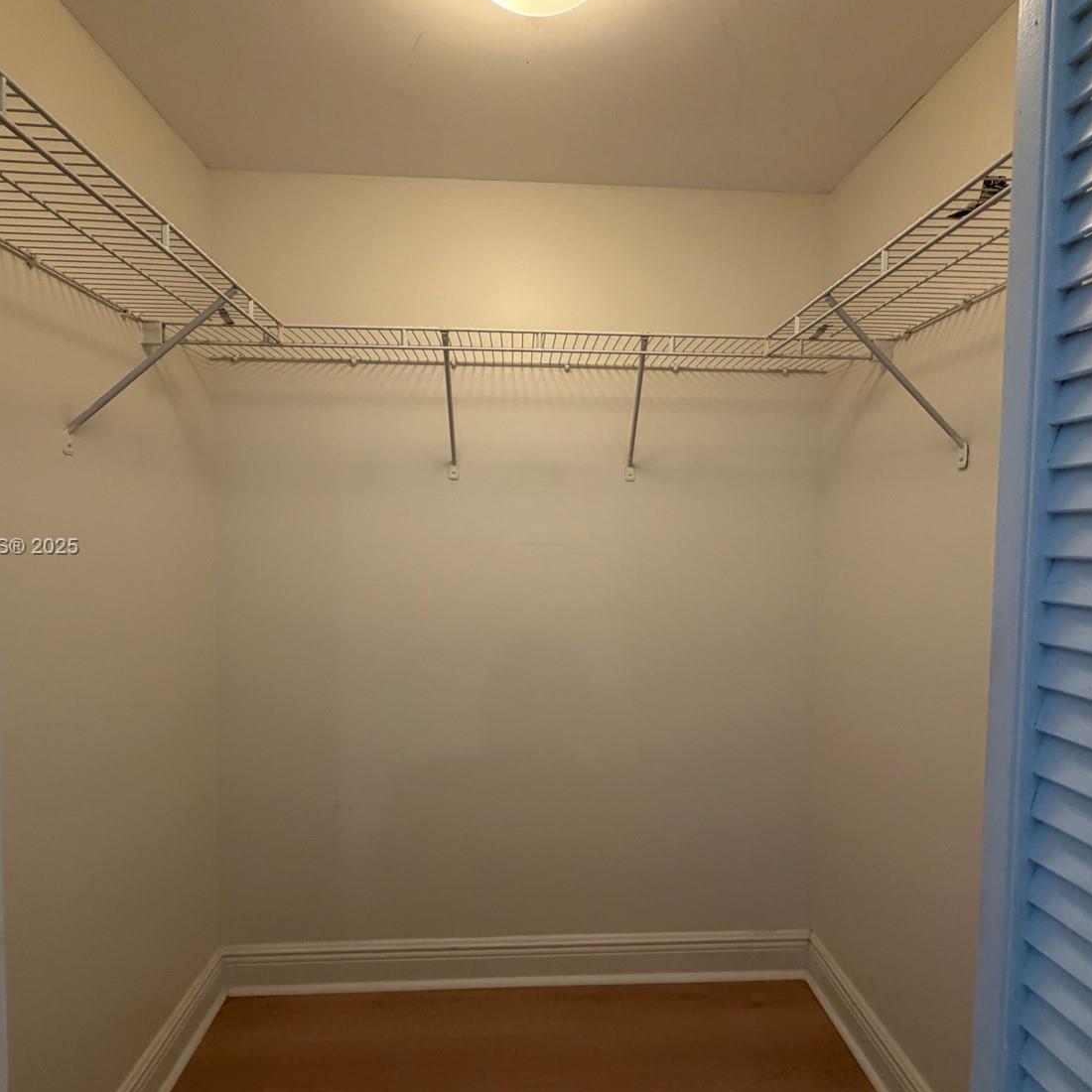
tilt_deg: -2.3
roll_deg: -0.8
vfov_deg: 80.7
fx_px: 642
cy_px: 548
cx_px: 555
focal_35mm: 18
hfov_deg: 80.7
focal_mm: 2.22
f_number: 2.2
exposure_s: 1/60
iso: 200
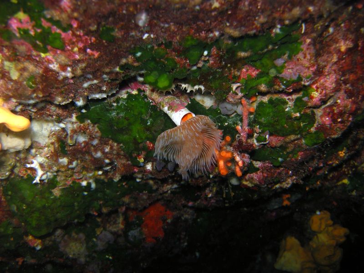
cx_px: 182
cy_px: 136
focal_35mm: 36
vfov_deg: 39.7
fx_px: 379
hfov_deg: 51.4
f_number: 2.7
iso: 100
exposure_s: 1/60
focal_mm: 7.5
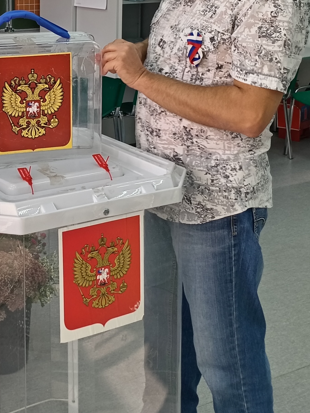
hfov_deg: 23.9
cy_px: 42
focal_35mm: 59
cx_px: 11
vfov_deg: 31.2
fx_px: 704
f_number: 1.8
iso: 141
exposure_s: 1/50
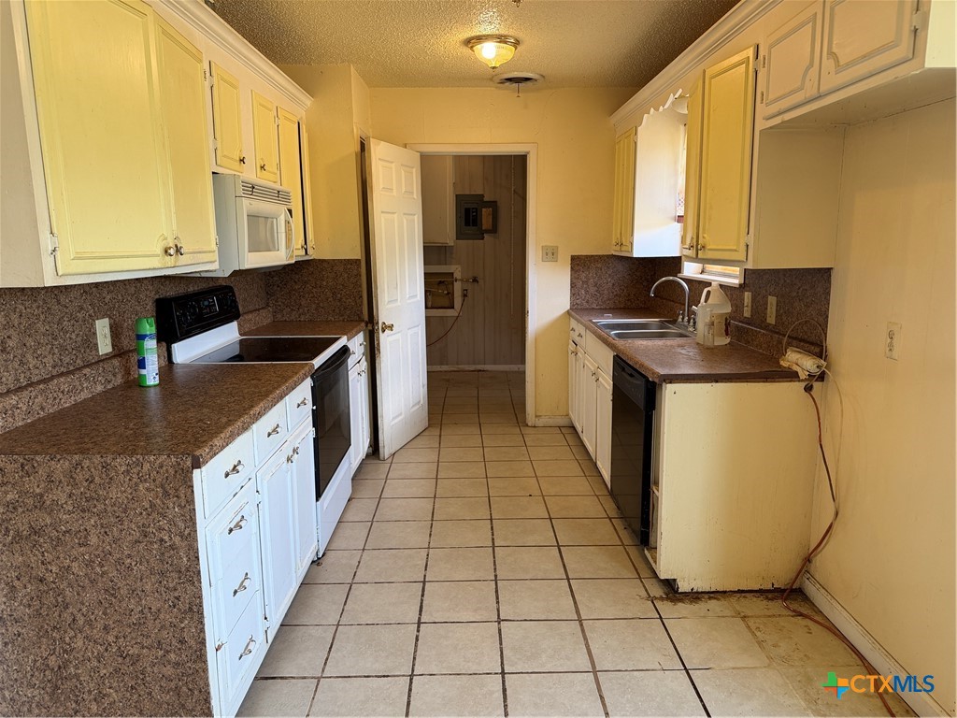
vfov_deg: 56.8
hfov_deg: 71.6
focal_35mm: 24
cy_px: 359
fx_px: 664
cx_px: 478
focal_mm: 6.76
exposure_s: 1/120
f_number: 1.78
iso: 125
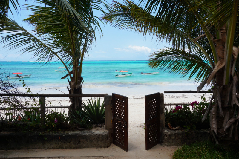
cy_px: 80
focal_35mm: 32
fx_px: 209
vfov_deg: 41.6
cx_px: 120
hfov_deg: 59.5
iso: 100
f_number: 14
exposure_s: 1/100
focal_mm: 21
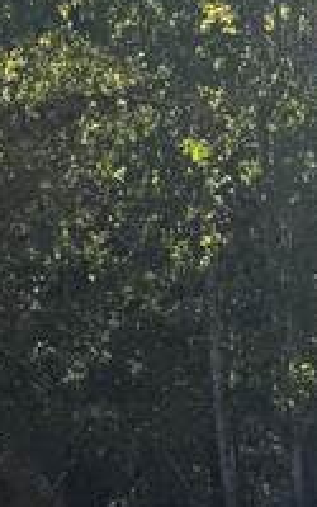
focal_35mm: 122
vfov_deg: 16.9
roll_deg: -0.5
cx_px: -517
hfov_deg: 9.3
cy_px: 46
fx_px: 1686
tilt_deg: +3.7
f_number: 1.78
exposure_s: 1/2611
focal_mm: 6.76
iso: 80
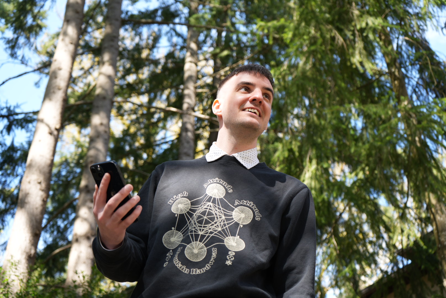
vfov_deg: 28.1
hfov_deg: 41.1
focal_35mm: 48
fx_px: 595
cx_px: 223
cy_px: 149
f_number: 5
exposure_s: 1/80
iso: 125
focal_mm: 48
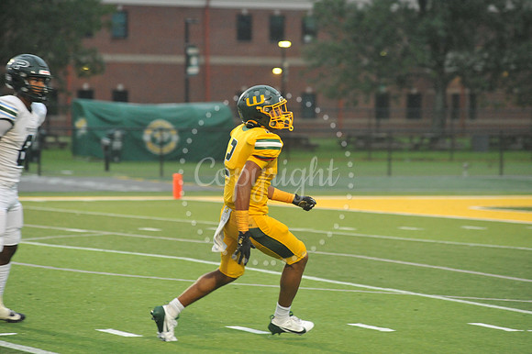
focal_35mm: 200
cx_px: 266
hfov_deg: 10.3
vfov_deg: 6.9
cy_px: 177
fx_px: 2954
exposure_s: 1/320
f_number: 5
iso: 4000
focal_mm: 200
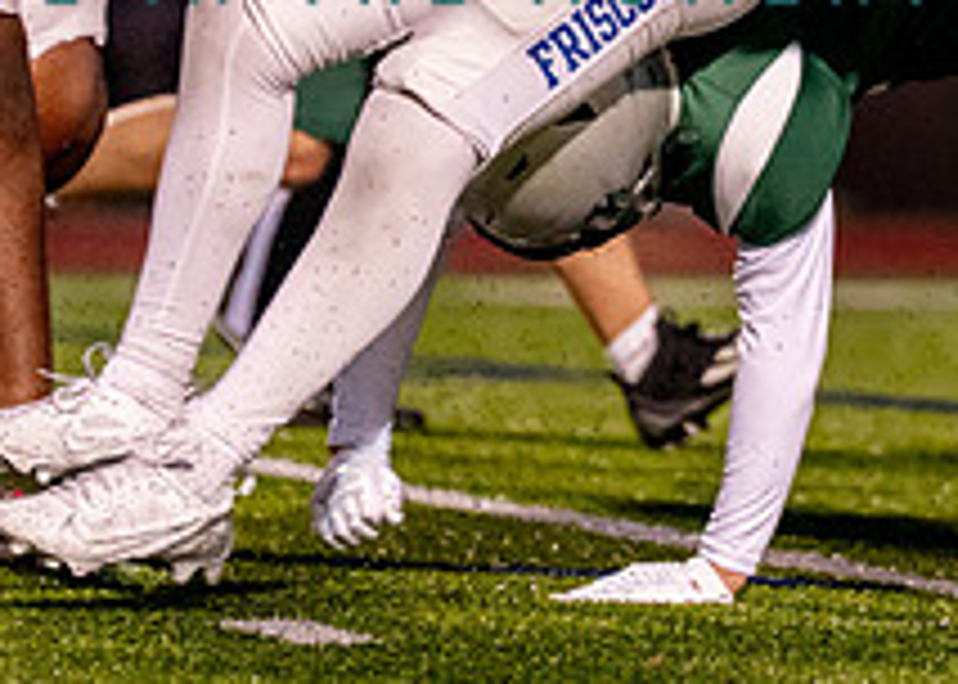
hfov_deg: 2.6
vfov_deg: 1.9
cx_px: 770
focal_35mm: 769
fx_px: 20916
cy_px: -363
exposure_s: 1/1000
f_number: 2.8
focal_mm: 200
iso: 3200
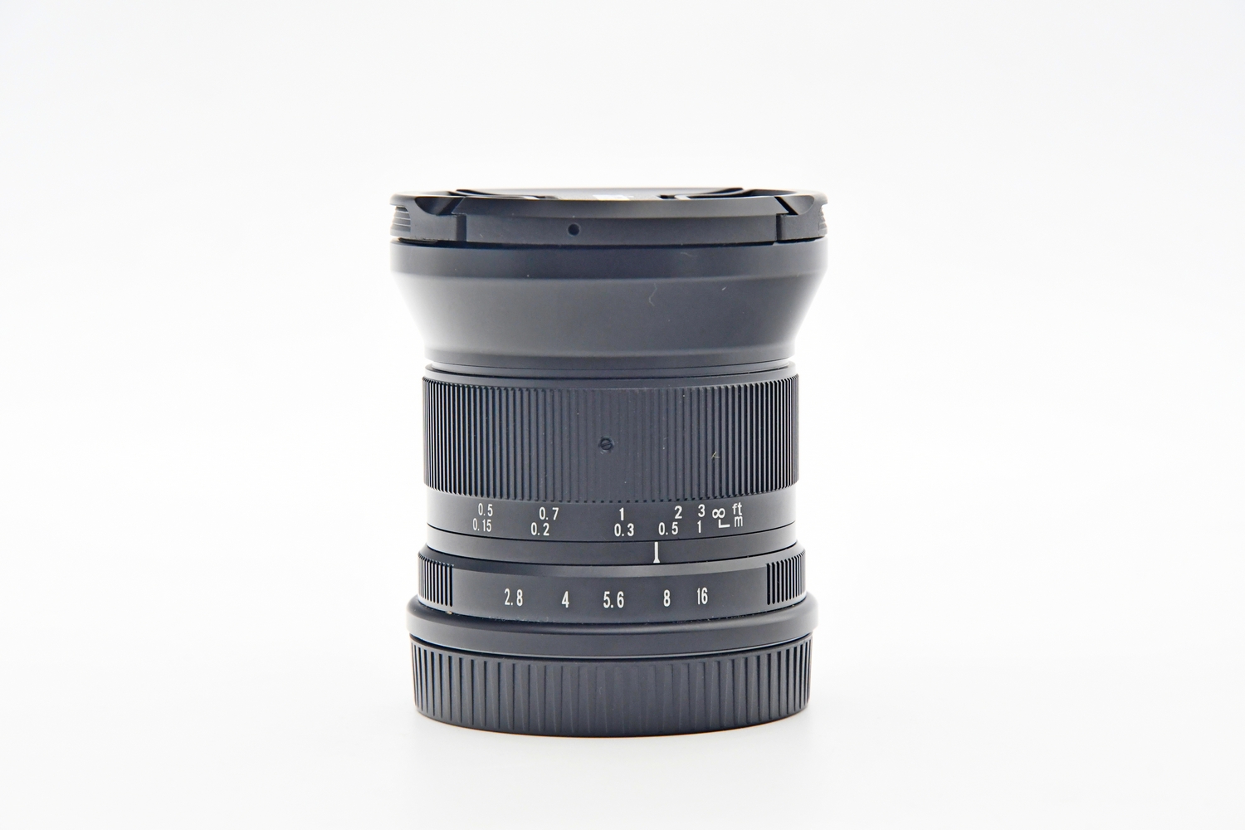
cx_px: 622
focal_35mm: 120
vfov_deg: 11.4
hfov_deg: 17.1
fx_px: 4150
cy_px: 415
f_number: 8
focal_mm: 80
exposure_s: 1/125
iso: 1250
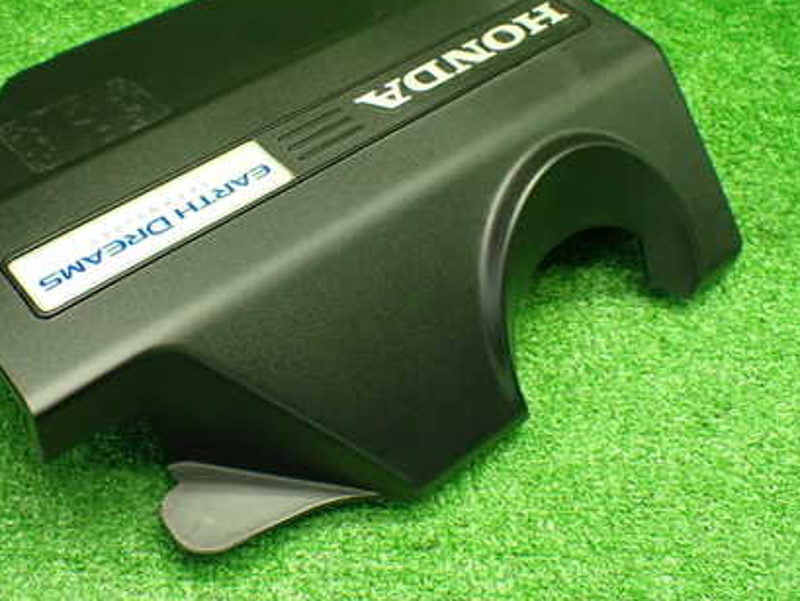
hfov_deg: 42.6
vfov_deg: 32.8
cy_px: 247
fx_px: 1017
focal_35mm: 44
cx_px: 301
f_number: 2.3
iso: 800
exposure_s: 1/80
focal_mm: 5.4
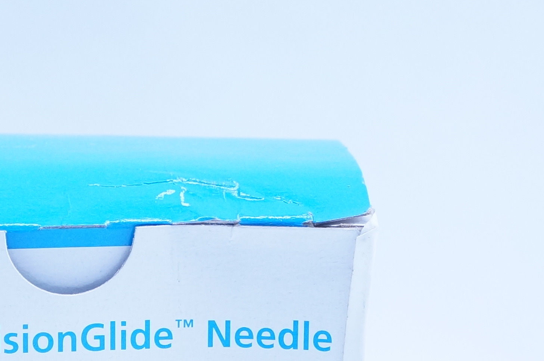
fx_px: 2516
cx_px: 66
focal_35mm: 167
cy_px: 427
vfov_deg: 8.1
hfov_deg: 12.3
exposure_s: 1/160
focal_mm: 33
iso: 800
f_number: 4.5
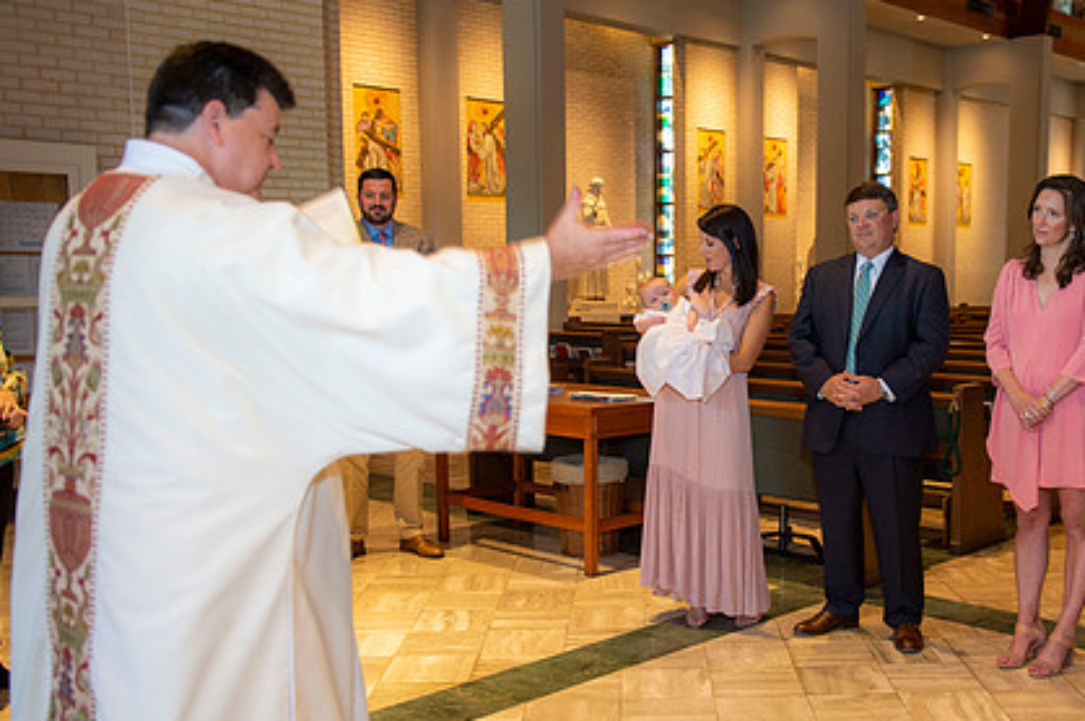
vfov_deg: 31.1
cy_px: 425
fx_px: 1295
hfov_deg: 44.7
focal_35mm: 43
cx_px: 729
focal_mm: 31
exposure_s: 1/100
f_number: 3.2
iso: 1000
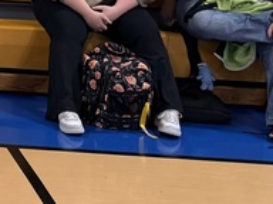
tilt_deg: -6.3
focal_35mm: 128
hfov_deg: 12.9
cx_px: -318
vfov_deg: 11.1
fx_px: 1009
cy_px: -109
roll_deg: -1.7
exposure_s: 1/125
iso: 160
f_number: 1.78
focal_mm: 6.76
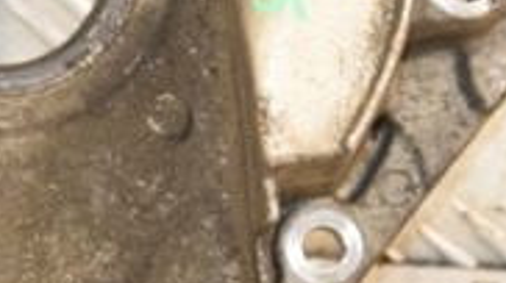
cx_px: -67
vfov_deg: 2.9
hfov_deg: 5.2
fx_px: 5548
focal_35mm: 414
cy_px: 25
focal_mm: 75
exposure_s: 1/100
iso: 1600
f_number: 5.6
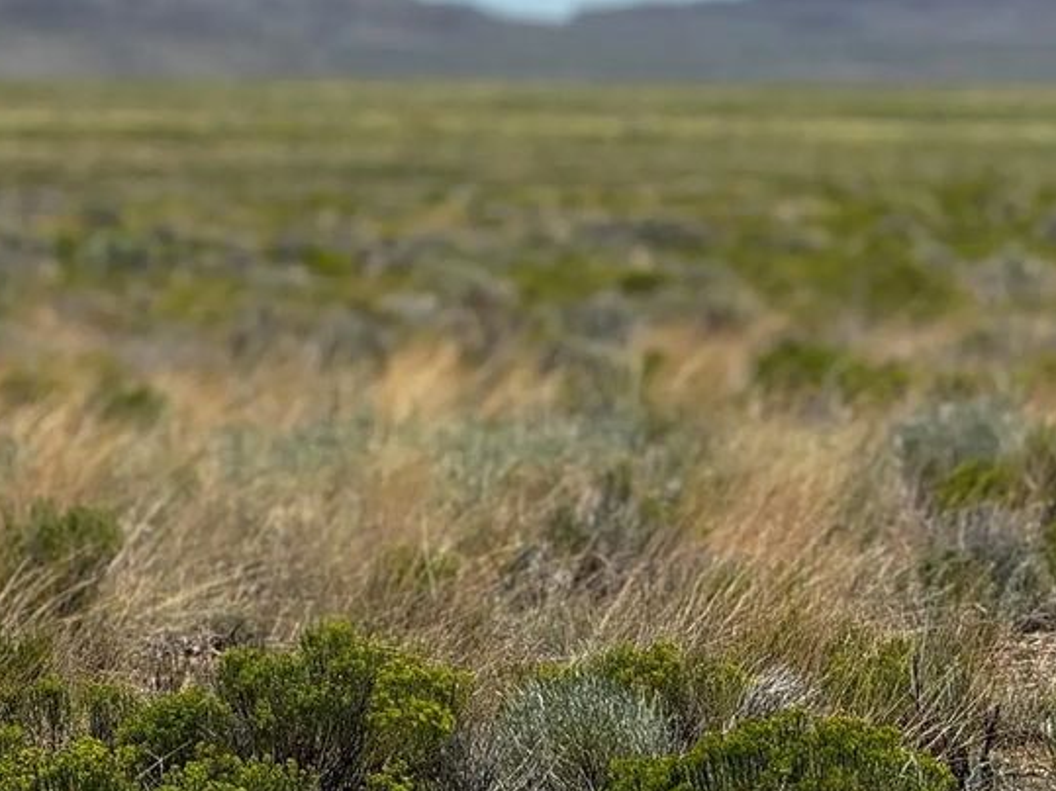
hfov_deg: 8.7
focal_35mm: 228
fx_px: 6954
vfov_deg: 6.5
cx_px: 727
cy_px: 529
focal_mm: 15.66
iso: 50
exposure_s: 1/1318
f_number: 2.8
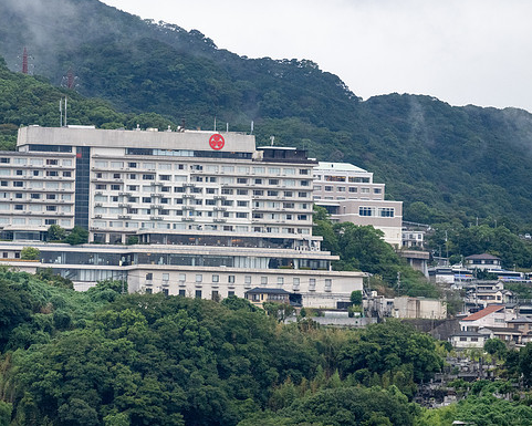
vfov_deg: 3.4
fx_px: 7134
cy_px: 213
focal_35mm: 453
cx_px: 222
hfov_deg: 4.3
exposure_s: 1/640
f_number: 8
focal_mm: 400
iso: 5000
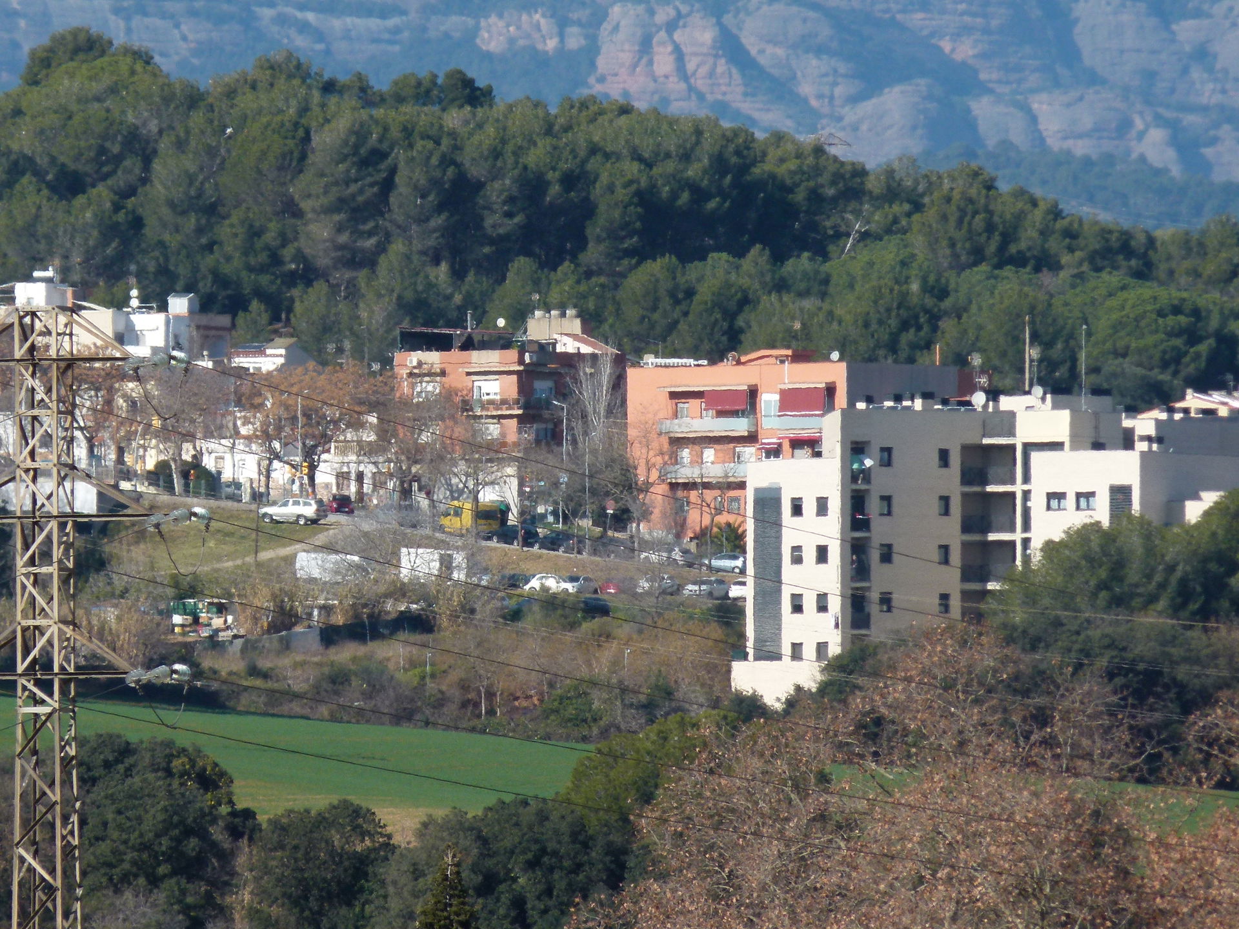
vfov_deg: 1.9
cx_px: 620
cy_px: 464
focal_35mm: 769
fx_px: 27525
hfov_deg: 2.6
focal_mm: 108
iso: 100
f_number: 5.2
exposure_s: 1/500
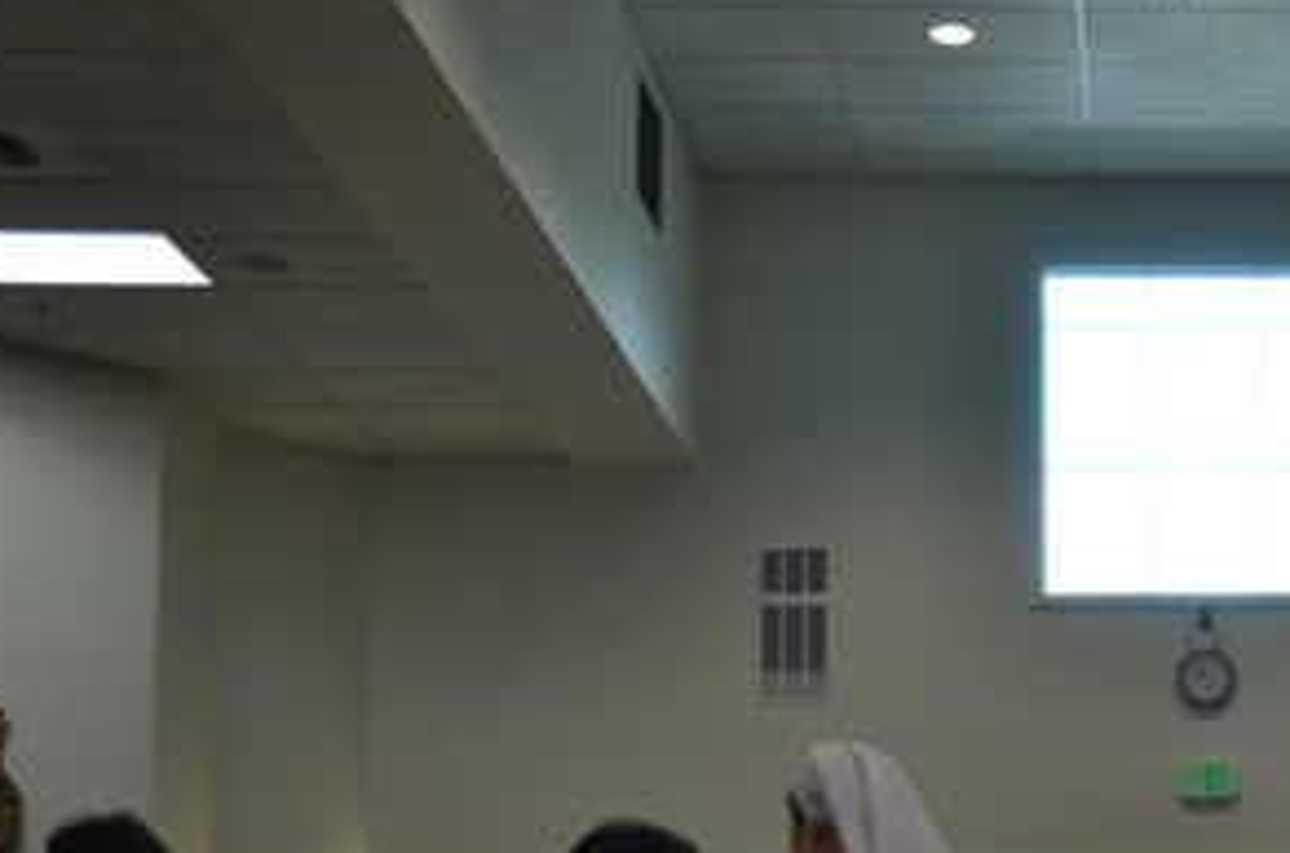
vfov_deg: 16.7
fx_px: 2823
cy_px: 915
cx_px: 1347
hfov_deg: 24.3
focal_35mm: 79
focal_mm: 24
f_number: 4.5
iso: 400
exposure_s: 1/80
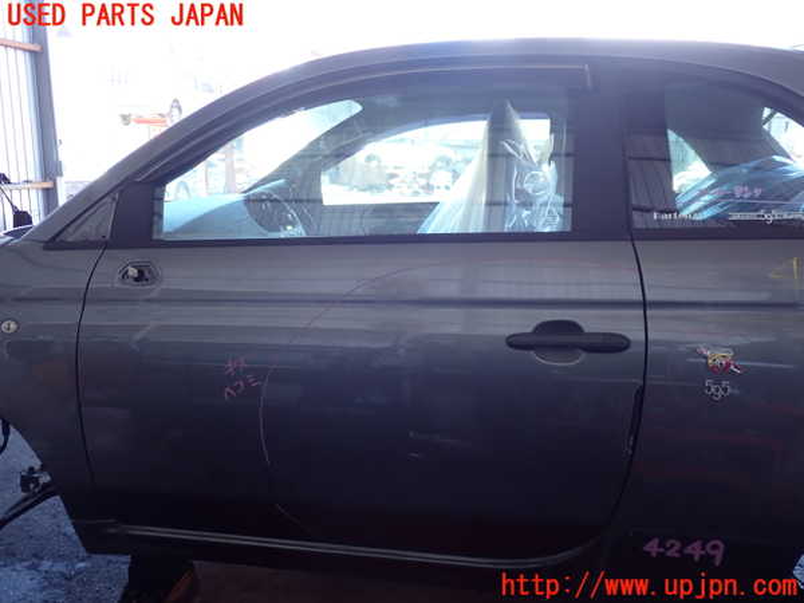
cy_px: 302
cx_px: 402
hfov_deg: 60.0
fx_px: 697
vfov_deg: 46.8
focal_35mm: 30
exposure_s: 1/60
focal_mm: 5.4
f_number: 2.3
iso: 125
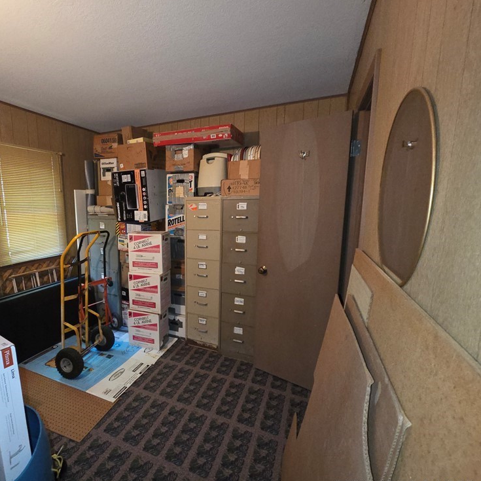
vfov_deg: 87.4
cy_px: 246
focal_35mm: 16
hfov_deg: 85.5
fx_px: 252
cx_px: 177
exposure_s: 1/30
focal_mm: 2.2
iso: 400
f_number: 2.2
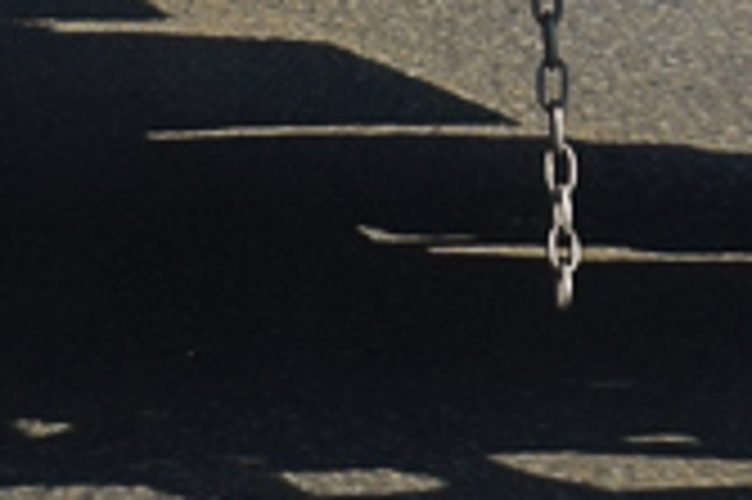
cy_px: -1176
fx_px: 8535
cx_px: 401
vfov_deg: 3.3
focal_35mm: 409
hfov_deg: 5.0
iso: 200
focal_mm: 38
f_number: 6.3
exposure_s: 1/1000
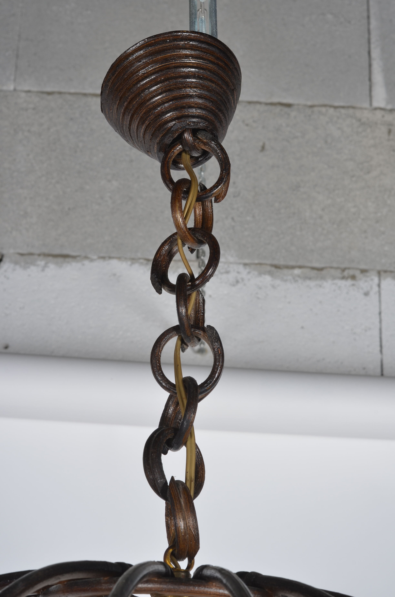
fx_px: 1240
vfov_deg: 27.0
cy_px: 298
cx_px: 198
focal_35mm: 75
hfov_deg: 18.1
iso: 100
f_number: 11
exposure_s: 1/125
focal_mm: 50
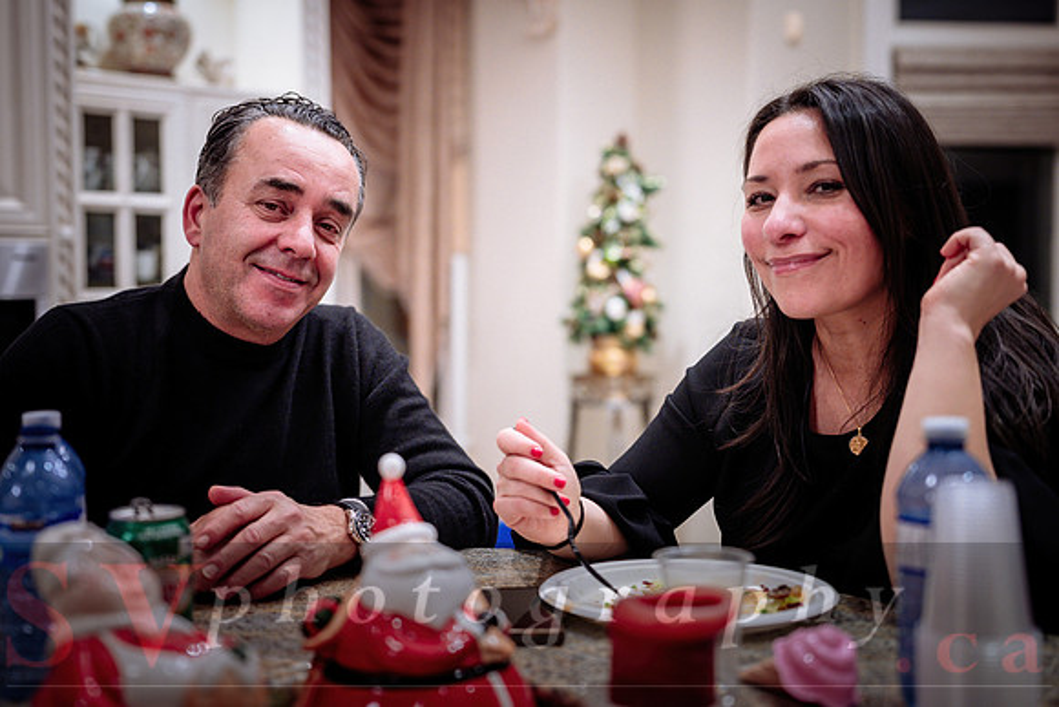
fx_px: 1365
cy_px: 316
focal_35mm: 46
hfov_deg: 42.4
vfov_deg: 29.0
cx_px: 491
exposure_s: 1/200
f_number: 2
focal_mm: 42
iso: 1000
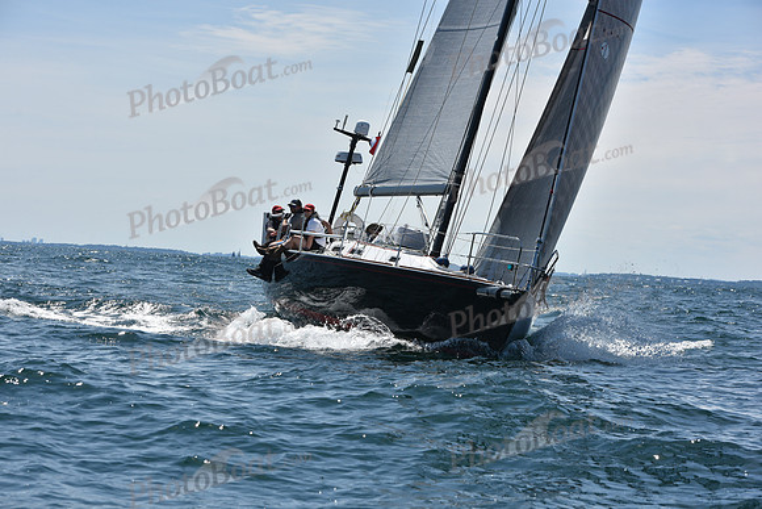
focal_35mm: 100
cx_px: 381
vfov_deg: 13.7
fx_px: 2117
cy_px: 254
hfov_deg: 20.4
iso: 250
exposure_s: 1/1600
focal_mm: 100
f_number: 7.1
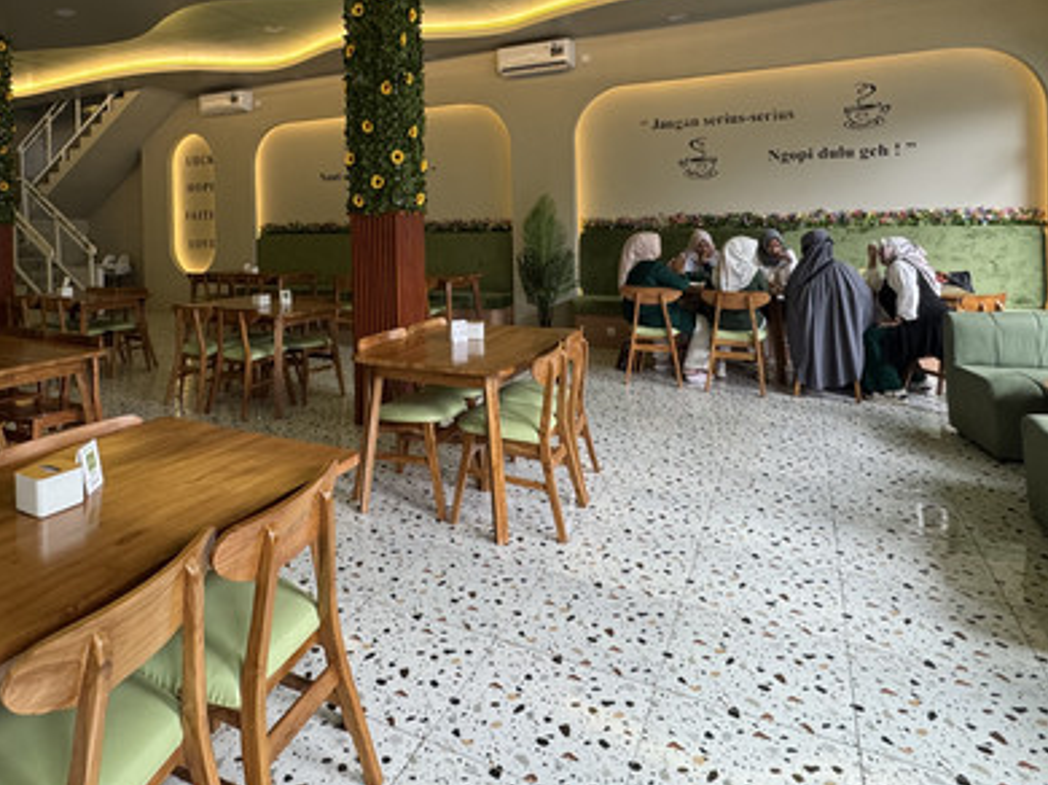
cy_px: 223
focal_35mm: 23
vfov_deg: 56.7
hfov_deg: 72.9
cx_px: 403
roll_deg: +1.5
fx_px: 696
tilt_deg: -0.1
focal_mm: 2.22
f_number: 2.2
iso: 200
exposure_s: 1/50
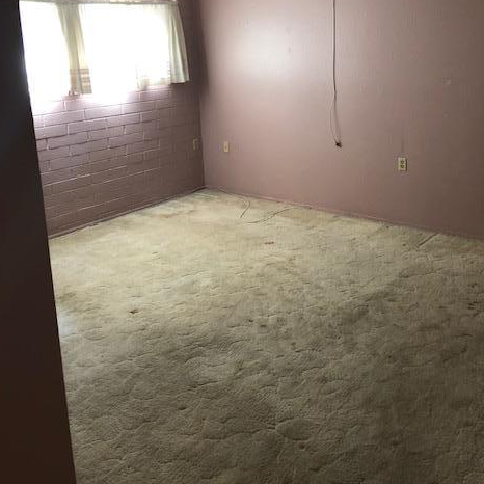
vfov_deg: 47.8
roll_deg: +3.1
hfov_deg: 48.5
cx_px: 243
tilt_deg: -11.9
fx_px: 538
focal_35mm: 34
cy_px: 168
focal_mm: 4
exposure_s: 1/15
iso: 40
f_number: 1.8
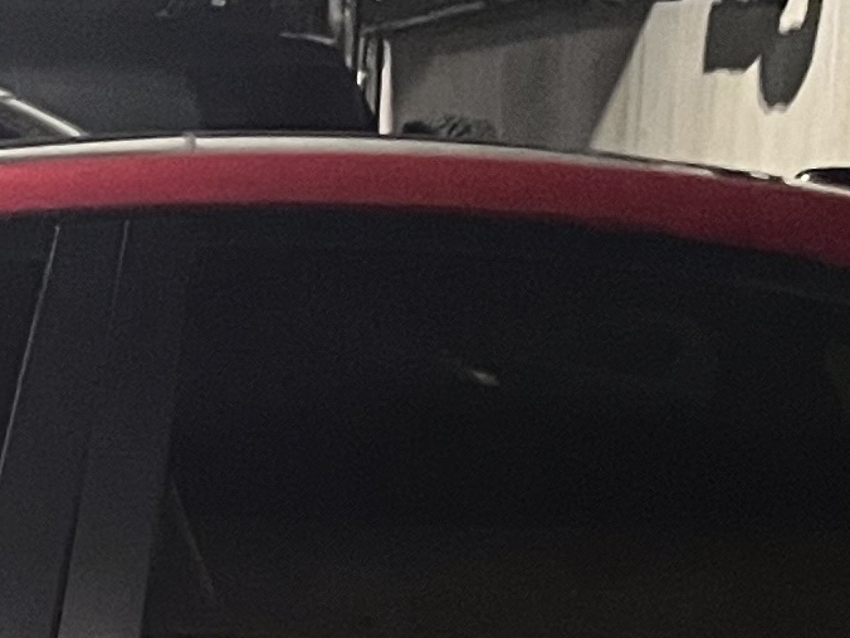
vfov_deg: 8.8
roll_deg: -0.7
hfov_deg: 12.4
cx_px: -185
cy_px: 1466
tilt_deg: -20.1
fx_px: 3806
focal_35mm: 155
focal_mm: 5.1
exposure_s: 1/30
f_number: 1.6
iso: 640
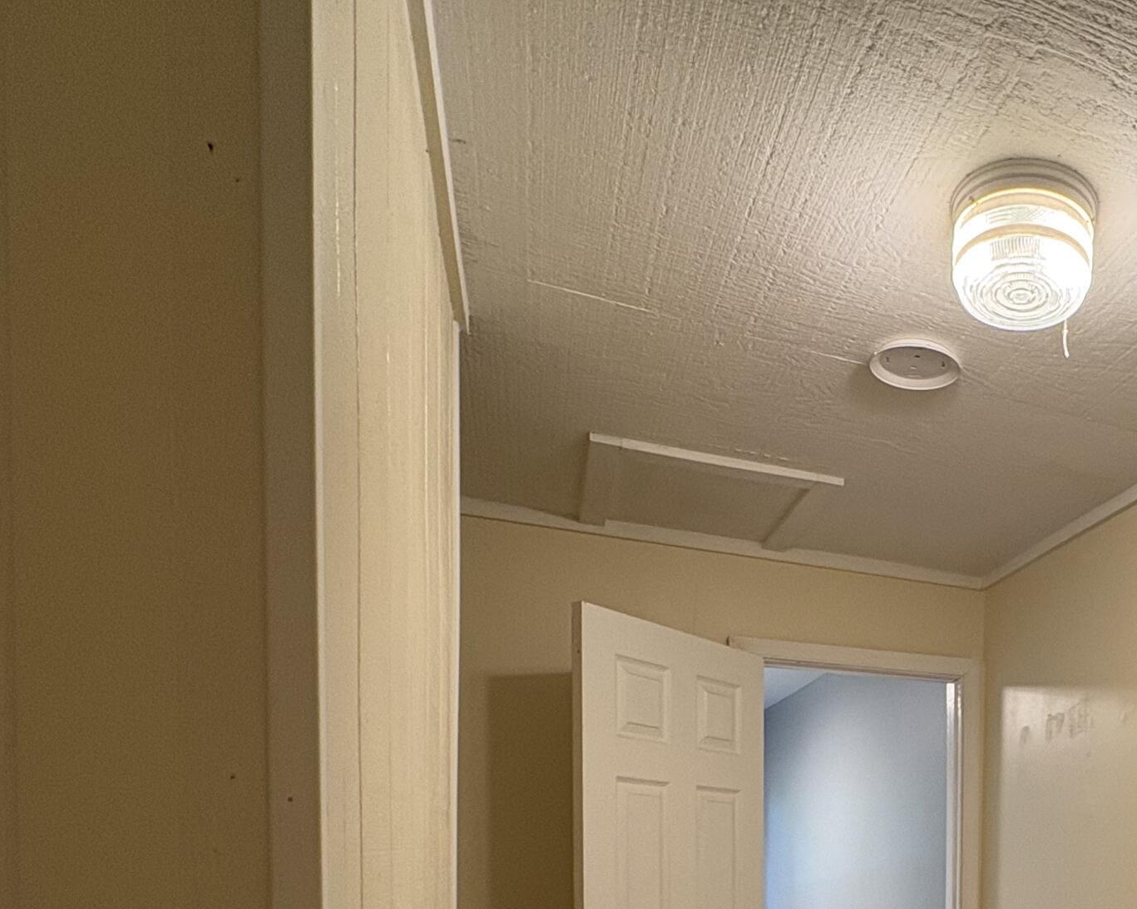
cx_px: 981
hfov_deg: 53.0
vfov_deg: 41.9
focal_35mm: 30
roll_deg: -0.4
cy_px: 915
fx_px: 1009
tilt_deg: -2.4
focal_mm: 2.22
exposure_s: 1/60
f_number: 2.2
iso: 160
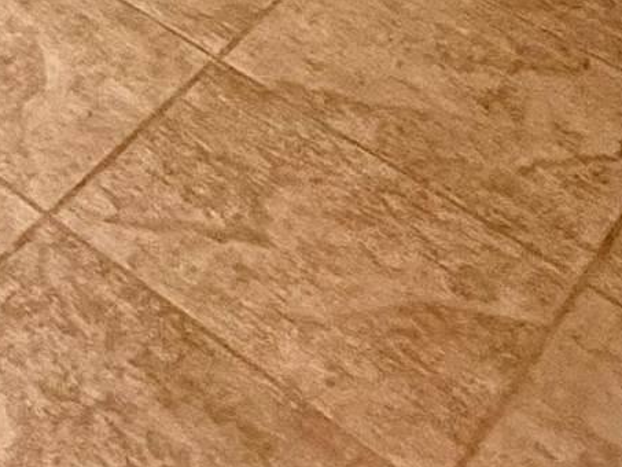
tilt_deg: -4.2
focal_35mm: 95
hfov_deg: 16.0
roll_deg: -1.1
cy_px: -1078
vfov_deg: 9.9
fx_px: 1707
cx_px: -632
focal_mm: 2.22
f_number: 2.2
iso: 250
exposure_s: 1/60
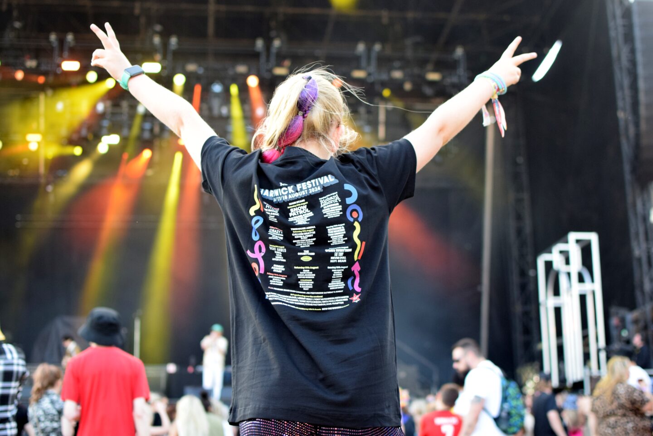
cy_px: 218
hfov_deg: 37.9
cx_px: 326
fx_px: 952
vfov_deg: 25.8
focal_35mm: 52
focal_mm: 35
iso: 800
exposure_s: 1/800
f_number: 2.8
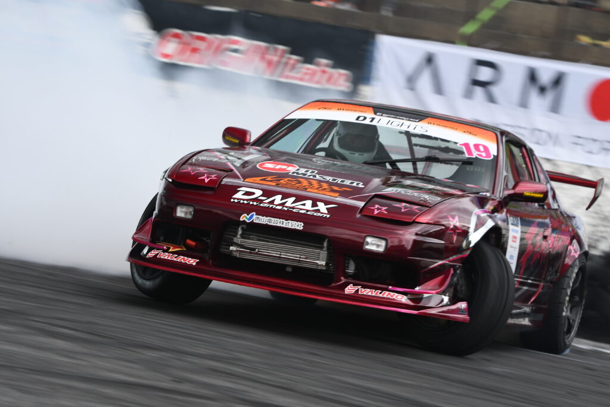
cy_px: 204
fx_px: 3050
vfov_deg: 7.6
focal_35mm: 180
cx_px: 305
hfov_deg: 11.4
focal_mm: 120
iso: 200
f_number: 5.6
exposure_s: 1/200
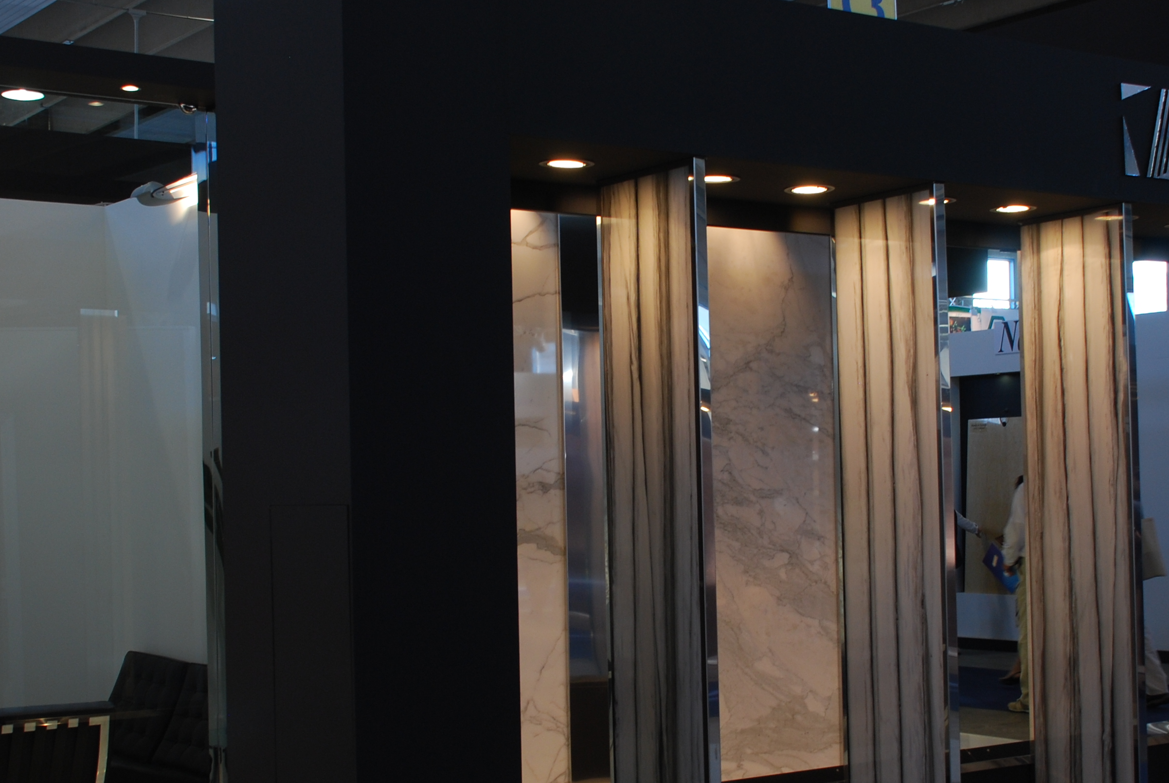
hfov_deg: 34.4
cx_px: 620
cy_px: 478
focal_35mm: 58
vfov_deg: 23.4
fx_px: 1886
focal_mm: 24
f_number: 4.5
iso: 200
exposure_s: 1/40
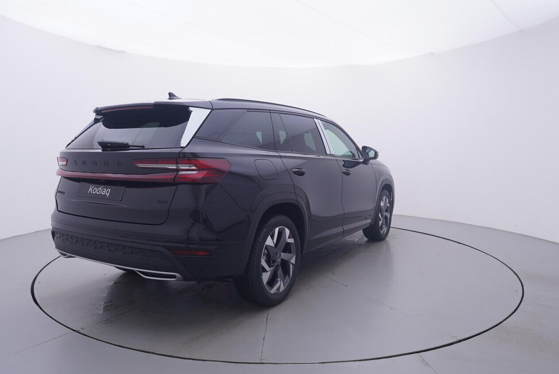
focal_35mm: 26
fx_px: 397
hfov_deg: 70.2
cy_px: 174
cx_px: 276
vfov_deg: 50.3
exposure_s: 1/80
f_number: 5
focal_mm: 15
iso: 200
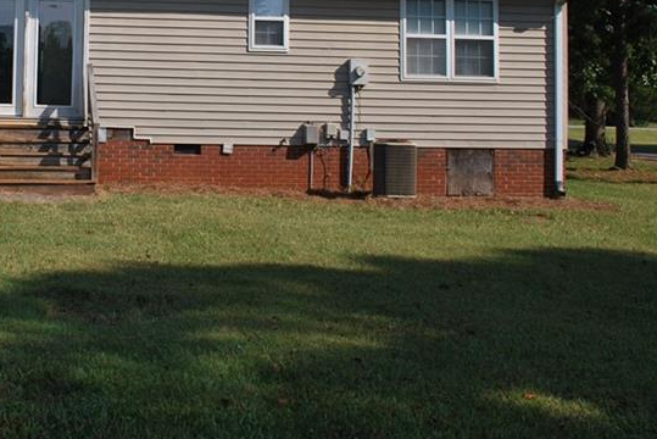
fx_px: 1041
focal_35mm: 57
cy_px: 35
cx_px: 102
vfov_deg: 23.1
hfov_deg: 33.7
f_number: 8
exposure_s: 1/250
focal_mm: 20
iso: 100
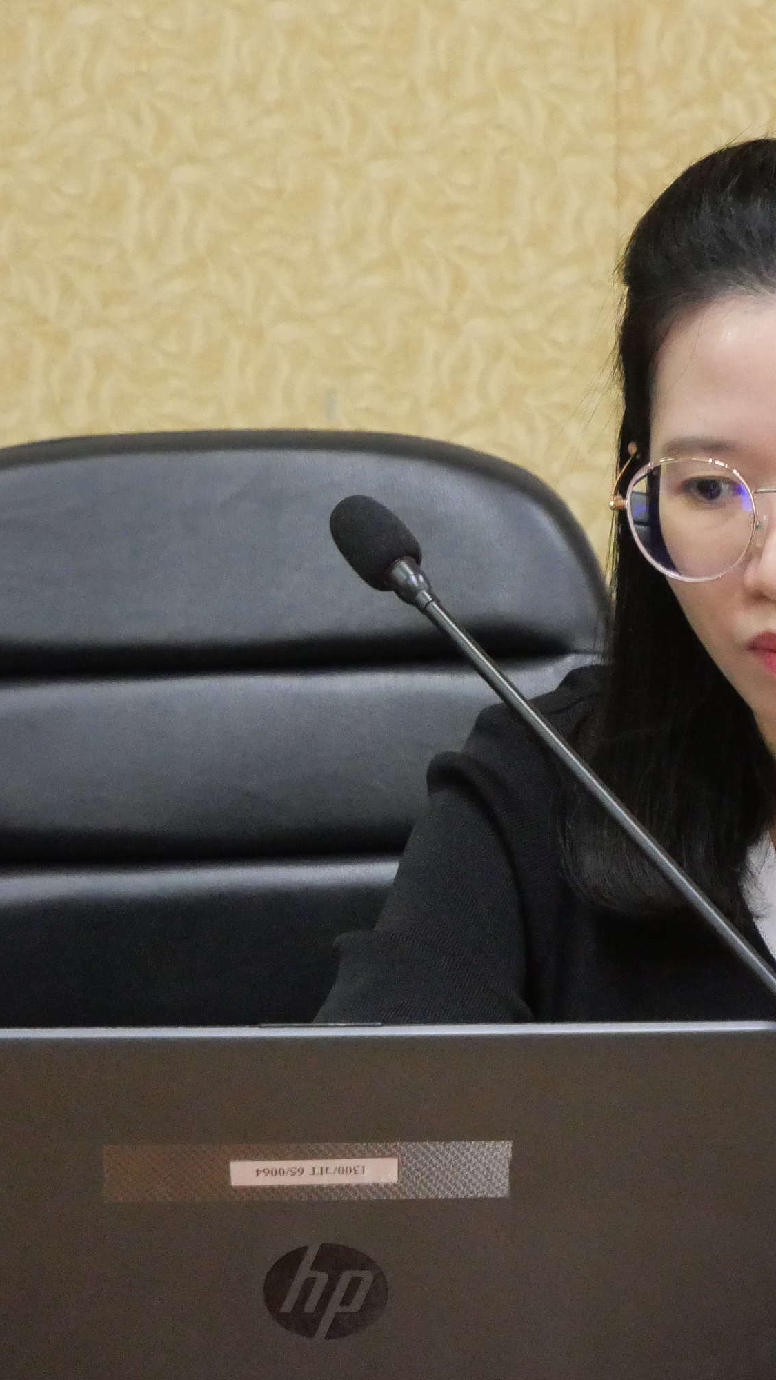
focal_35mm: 214
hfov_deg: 5.7
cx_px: 748
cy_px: 712
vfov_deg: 10.1
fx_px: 7828
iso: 3200
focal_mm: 53
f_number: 5.6
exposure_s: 1/30
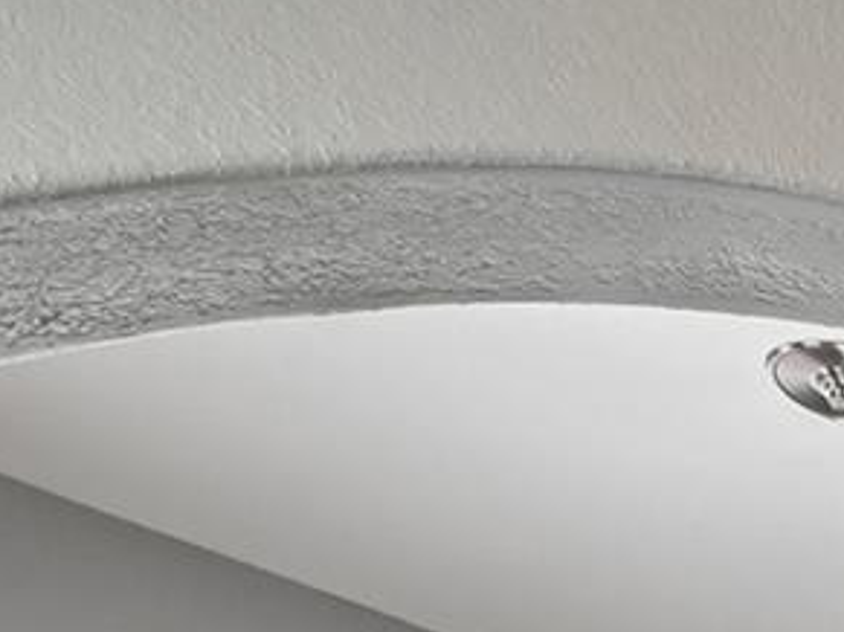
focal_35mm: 74
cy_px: 1322
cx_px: 1937
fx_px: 1804
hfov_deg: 15.8
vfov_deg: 15.3
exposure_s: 1/60
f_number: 9
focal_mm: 14
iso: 320
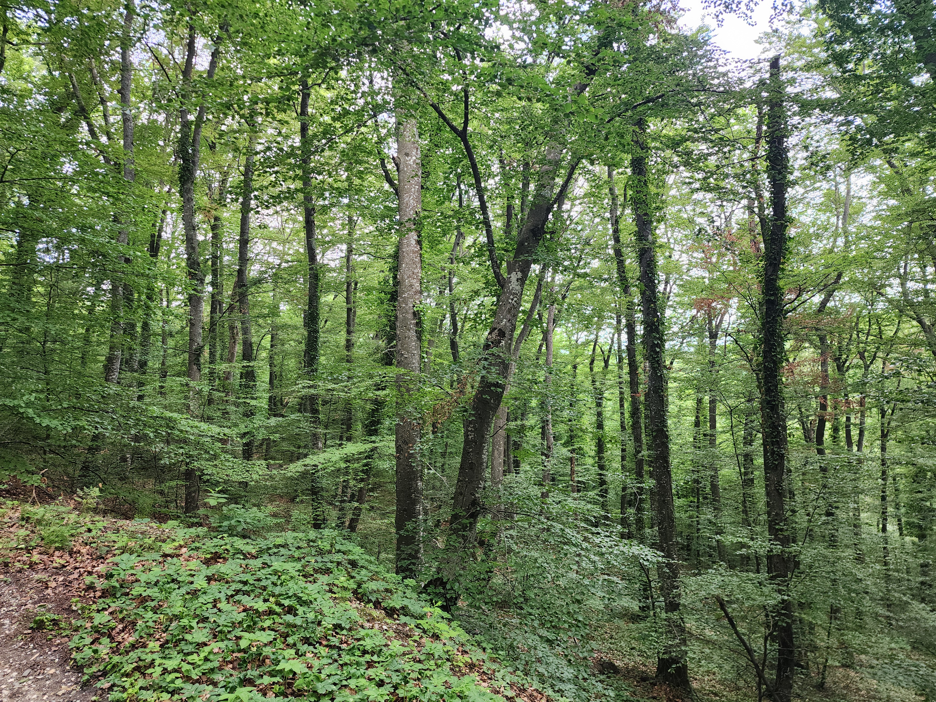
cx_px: 468
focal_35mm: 23
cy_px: 351
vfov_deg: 58.9
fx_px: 622
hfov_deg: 73.9
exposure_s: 1/100
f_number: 1.8
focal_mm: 6.4
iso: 160
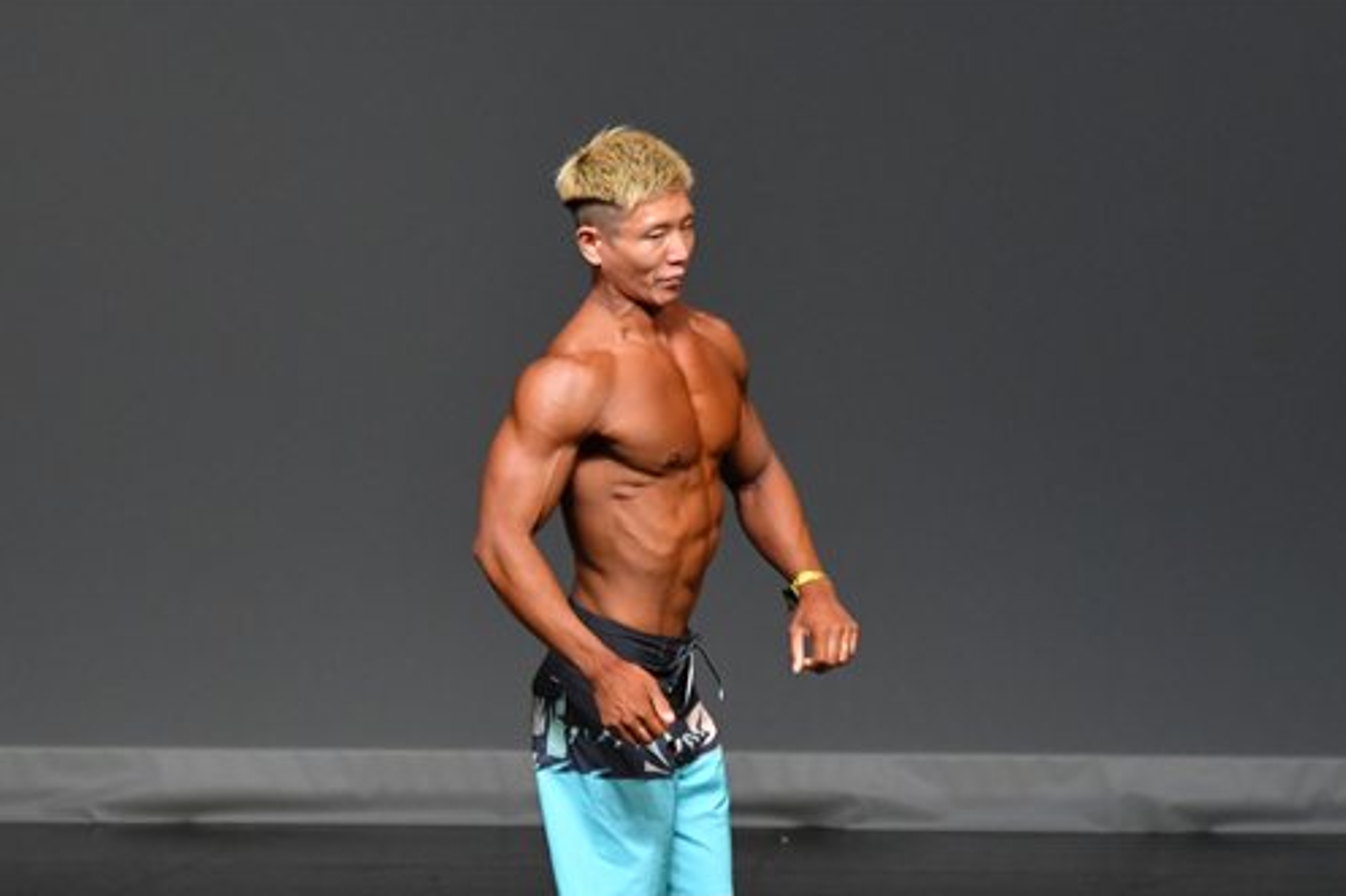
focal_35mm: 468
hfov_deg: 4.4
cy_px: 685
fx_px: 17491
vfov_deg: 2.9
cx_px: 611
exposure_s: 1/400
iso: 2500
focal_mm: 200
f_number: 5.6
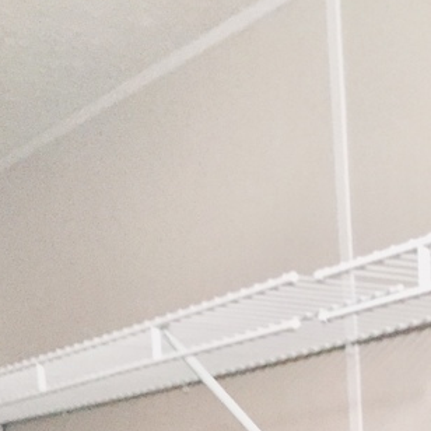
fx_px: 1268
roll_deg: +2.6
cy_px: 743
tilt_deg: -10.3
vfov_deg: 16.5
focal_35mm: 90
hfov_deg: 19.0
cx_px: 371
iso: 250
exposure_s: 1/30
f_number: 2.2
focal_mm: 4.15
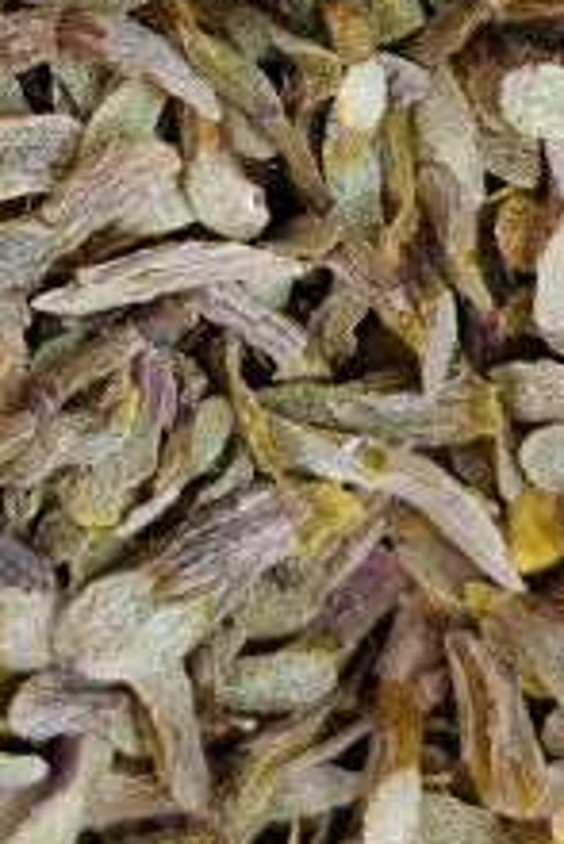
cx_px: 31
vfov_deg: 16.9
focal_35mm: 116
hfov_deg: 11.7
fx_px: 2722
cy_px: -159
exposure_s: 1/33.3
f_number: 1.88
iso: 984
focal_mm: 5.56
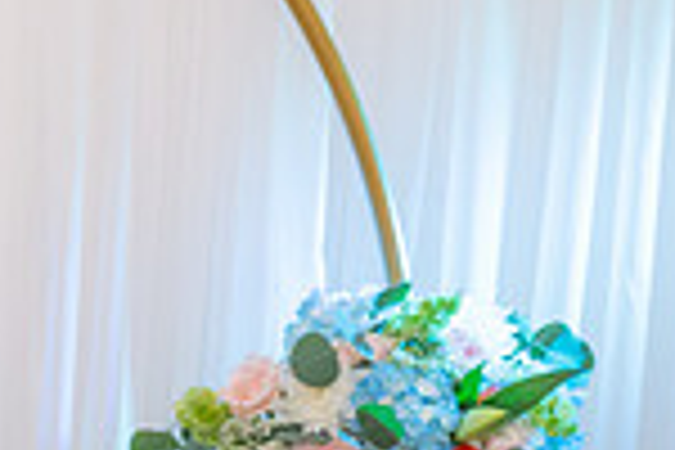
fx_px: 1744
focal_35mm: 93
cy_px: 718
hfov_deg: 17.3
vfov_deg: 13.6
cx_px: -580
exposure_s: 1/200
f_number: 4.5
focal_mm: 24
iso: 1000
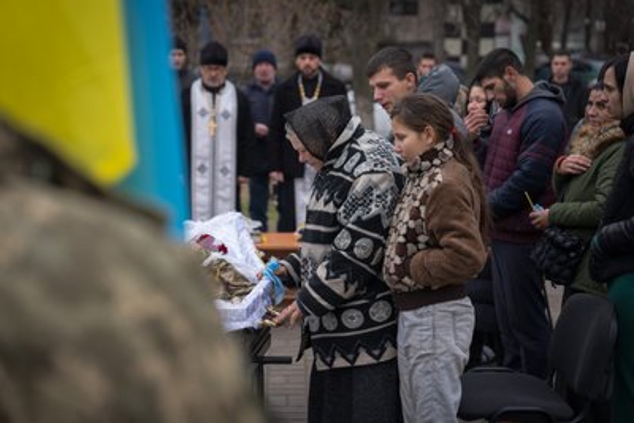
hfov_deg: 28.8
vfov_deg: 19.5
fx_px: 1233
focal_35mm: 70
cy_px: 212
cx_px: 317
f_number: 2.8
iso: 320
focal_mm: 70
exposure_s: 1/500
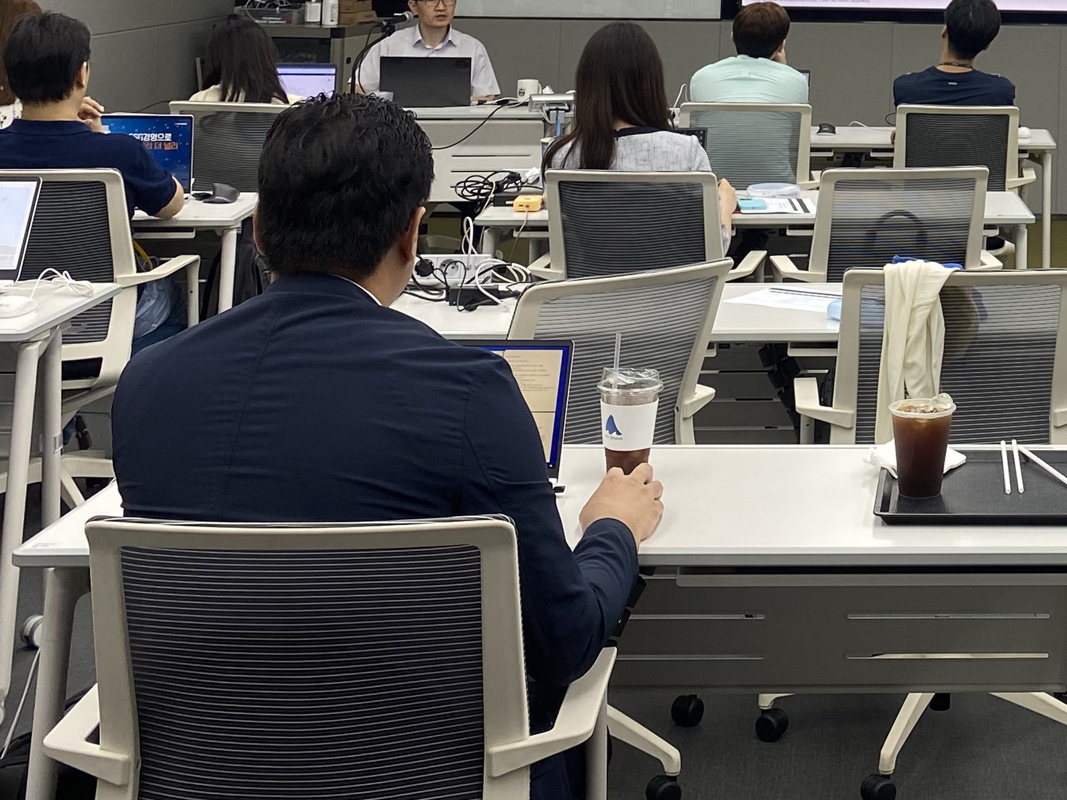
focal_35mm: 66
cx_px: 1122
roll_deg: -1.0
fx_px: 2034
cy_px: -171
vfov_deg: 20.7
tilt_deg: +1.2
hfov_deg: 27.3
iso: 50
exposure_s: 1/120
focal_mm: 4.25
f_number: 1.8
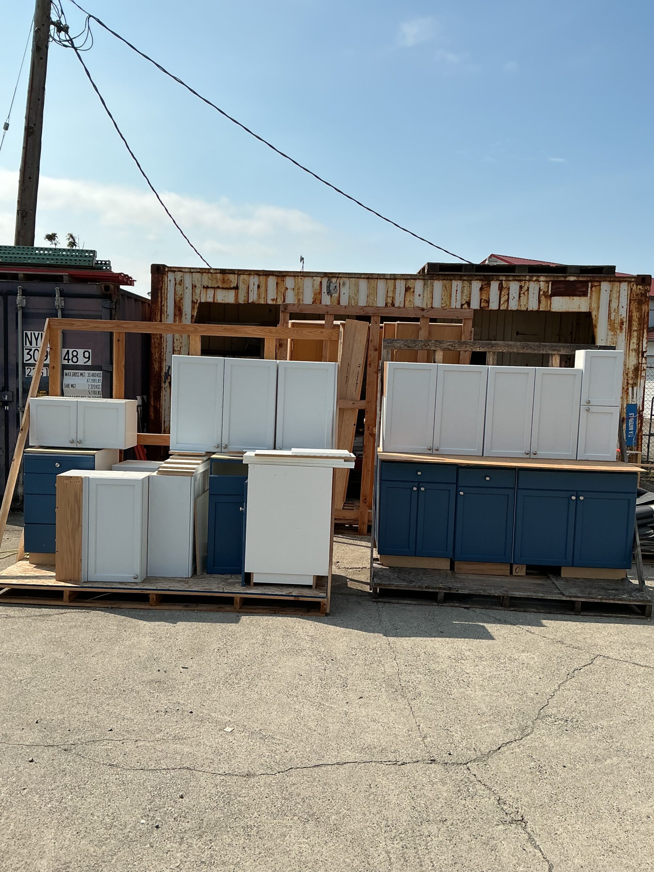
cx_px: 327
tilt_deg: -4.9
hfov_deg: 48.2
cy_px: 436
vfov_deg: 61.7
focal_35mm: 29
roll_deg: -1.0
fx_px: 731
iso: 25
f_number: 1.8
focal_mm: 3
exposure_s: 1/2959
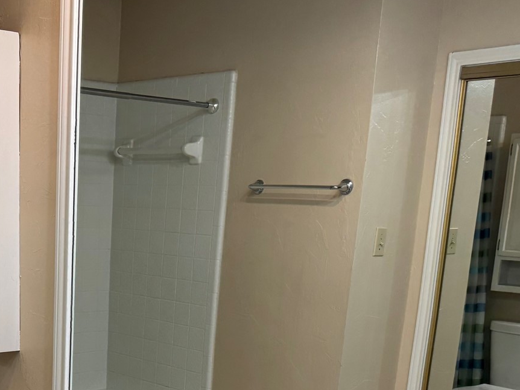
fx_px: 856
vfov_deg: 24.1
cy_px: 421
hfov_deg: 32.7
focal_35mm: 57
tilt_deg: -14.9
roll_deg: -0.8
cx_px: 90
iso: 125
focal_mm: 6.76
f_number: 1.78
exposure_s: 1/120
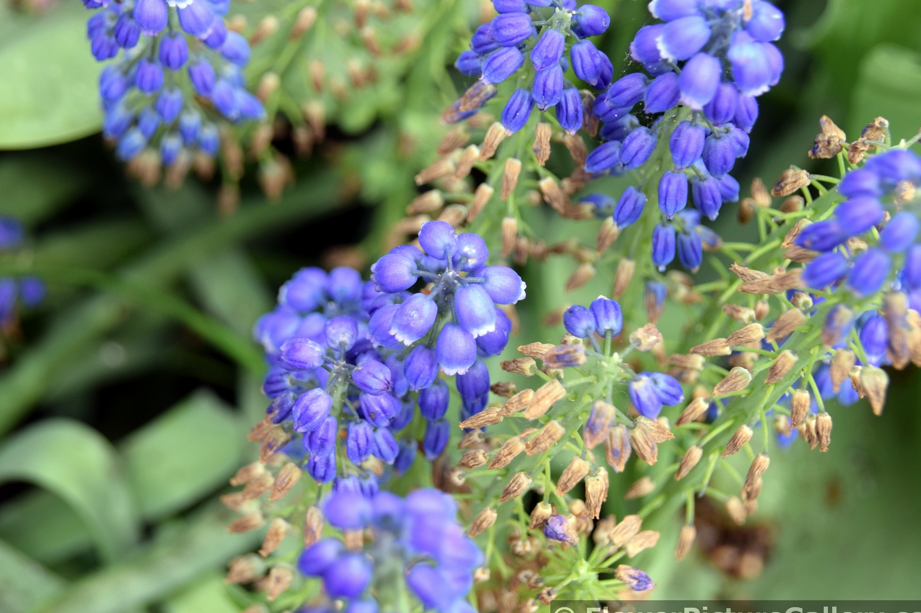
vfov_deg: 11.8
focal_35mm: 116
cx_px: 383
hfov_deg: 17.6
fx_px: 2967
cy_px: 252
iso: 400
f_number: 6.3
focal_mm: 62
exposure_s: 1/160
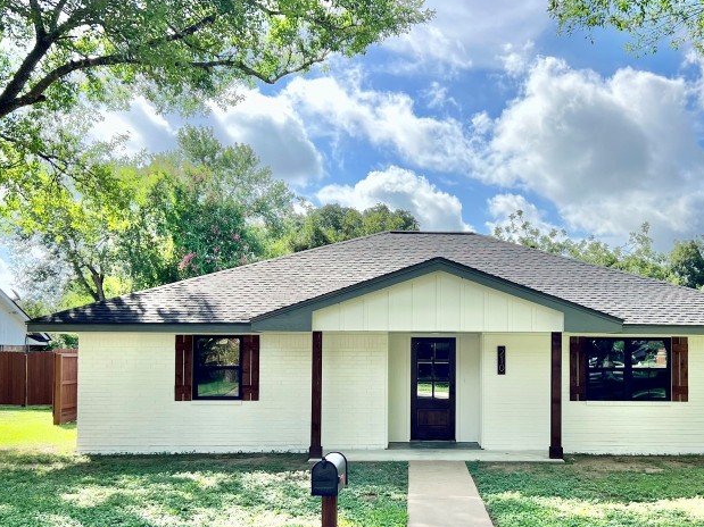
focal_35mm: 43
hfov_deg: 43.5
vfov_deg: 33.4
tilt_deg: +1.9
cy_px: 324
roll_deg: -0.4
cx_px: 447
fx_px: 874
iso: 50
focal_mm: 5.7
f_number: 1.5
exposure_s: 1/2045
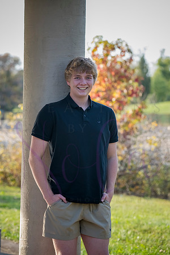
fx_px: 850
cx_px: 85
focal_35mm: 120
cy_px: 128
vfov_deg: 17.1
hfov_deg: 11.4
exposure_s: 1/640
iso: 800
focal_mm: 120
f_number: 5
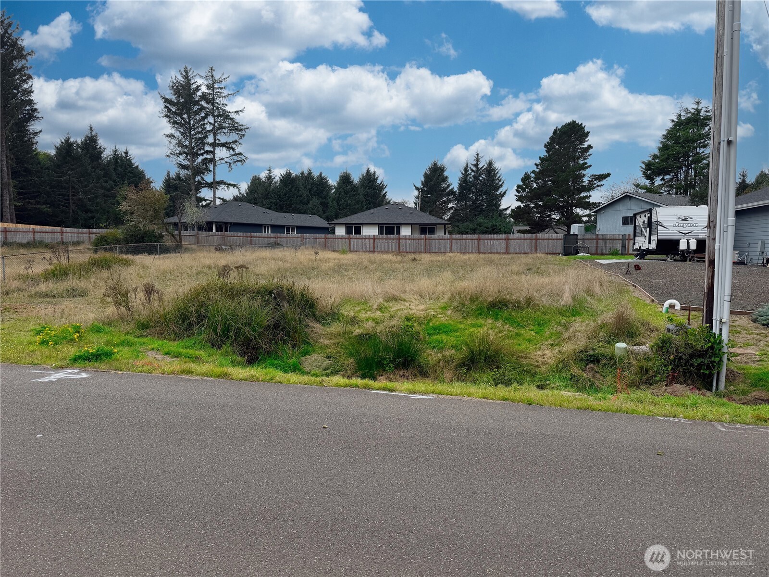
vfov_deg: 56.8
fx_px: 533
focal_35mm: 24
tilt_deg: -4.5
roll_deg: +1.9
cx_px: 384
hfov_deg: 71.6
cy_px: 288
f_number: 1.78
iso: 80
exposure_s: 1/2801
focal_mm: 6.76
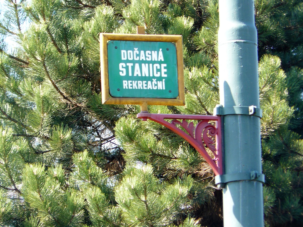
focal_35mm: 264
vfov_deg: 5.6
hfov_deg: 7.5
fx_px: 2311
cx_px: 152
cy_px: 114
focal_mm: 44
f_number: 4
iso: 100
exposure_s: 1/100
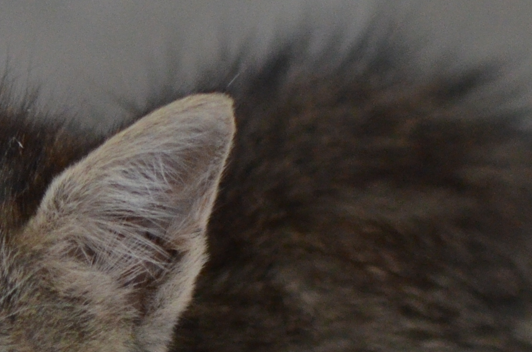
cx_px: -34
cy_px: 564
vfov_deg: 2.0
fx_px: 10194
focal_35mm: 691
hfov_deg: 3.0
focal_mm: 105
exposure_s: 1/200
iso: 1600
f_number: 3
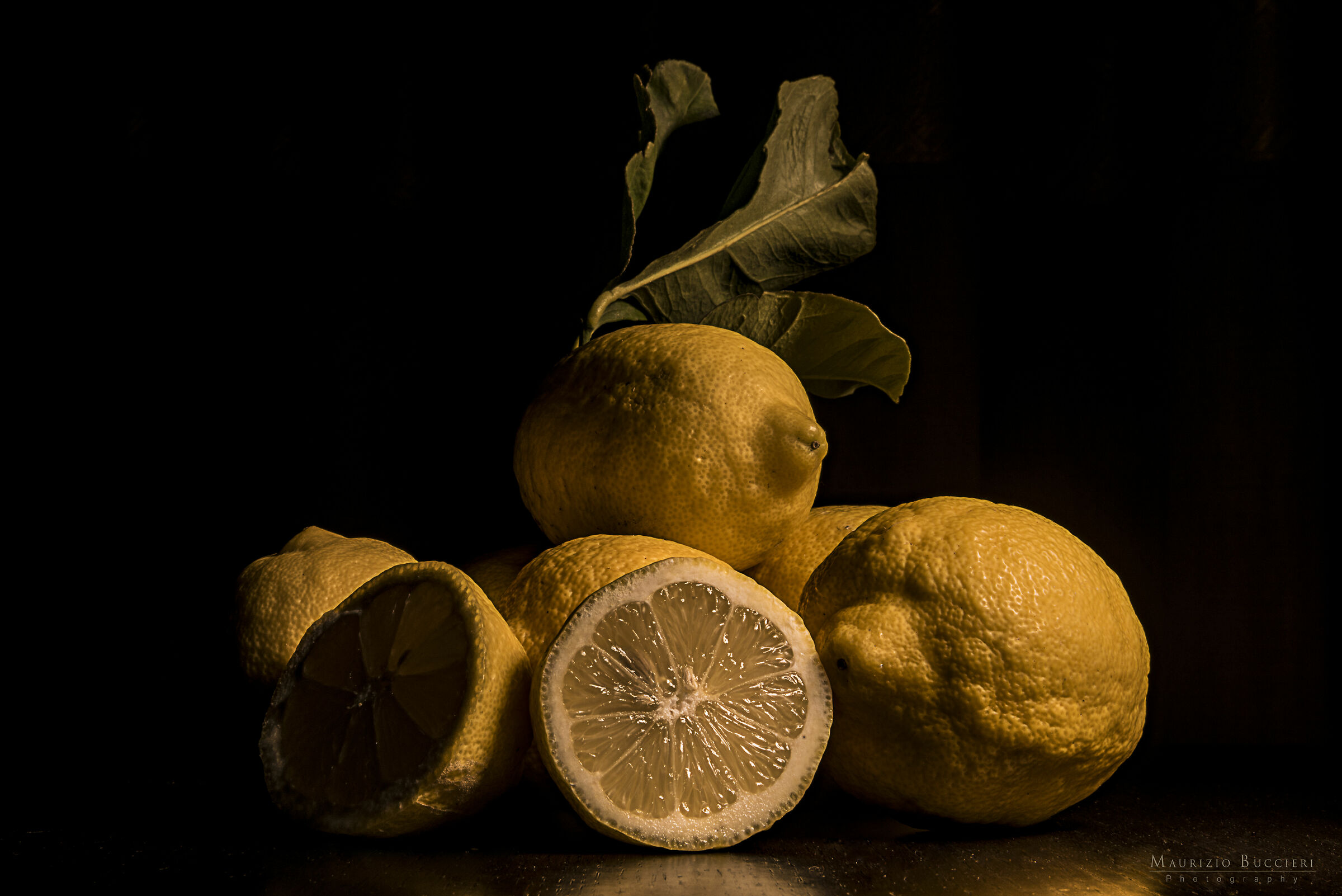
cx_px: 671
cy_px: 448
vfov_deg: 16.1
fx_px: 3170
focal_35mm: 85
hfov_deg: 23.9
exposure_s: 10
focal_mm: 85
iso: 100
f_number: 32
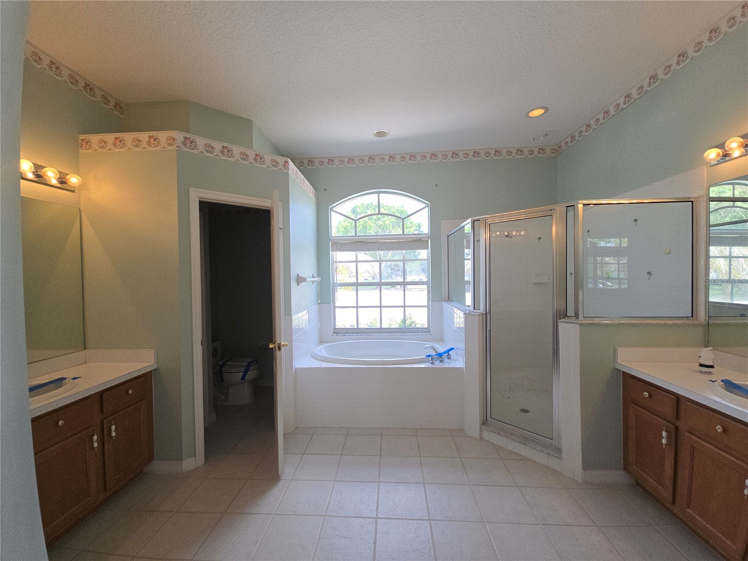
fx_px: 281
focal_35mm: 13
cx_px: 374
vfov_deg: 89.9
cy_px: 280
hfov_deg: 106.2
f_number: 2.2
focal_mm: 2.2
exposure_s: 1/153
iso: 50
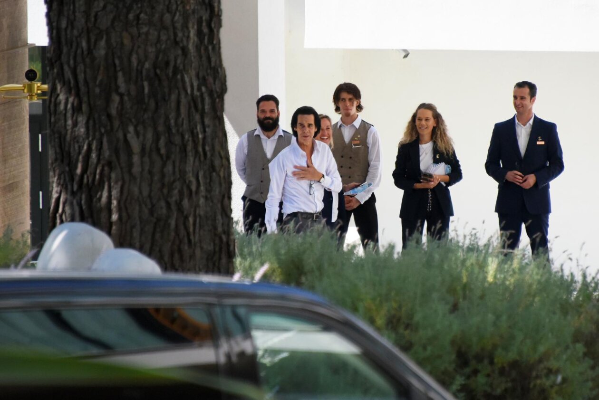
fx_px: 4995
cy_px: 200
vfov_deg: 4.6
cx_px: 300
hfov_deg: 6.9
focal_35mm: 300
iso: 1600
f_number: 5.6
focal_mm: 300
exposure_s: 1/3200
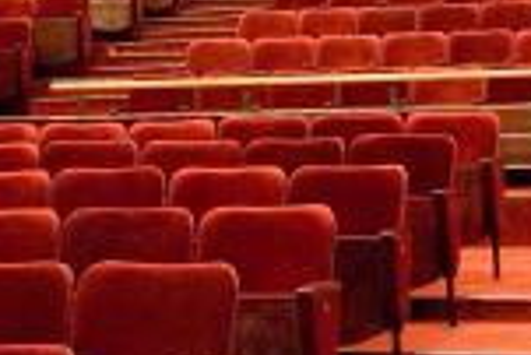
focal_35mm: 101
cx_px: 403
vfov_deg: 13.3
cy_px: -26
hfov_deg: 20.0
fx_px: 1491
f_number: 10
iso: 640
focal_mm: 24
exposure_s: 3
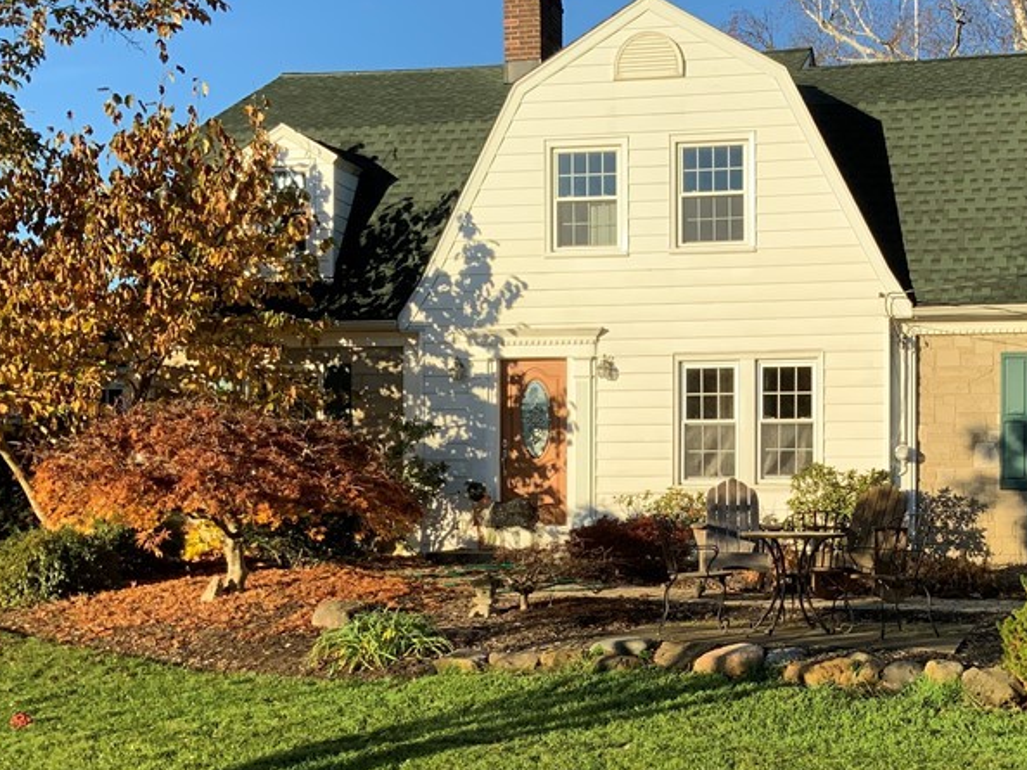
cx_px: 776
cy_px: 476
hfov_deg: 37.2
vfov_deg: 29.0
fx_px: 1483
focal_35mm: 50
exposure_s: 1/1055
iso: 16
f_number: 1.8
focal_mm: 3
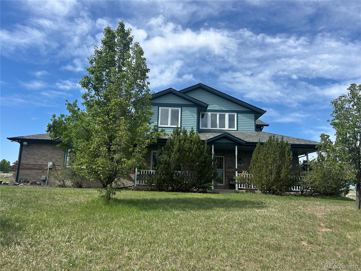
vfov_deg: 53.1
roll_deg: -1.4
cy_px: 136
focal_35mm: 26
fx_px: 271
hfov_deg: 67.3
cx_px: 180
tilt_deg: +11.0
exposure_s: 1/3356
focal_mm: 5.7
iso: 50
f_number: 1.5
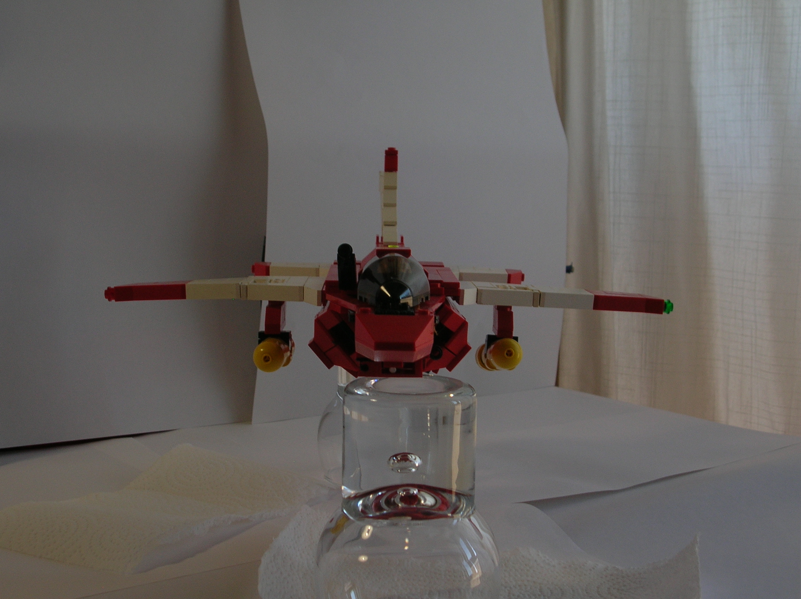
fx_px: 1248
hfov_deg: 35.6
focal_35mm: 54
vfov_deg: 27.0
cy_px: 300
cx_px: 400
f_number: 3.4
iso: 50
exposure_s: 1/24
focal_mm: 9.1
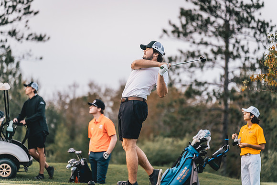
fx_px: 1228
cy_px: 87
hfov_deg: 12.9
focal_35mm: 160
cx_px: 139
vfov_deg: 8.6
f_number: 2.8
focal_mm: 150
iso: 500
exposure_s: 1/1250
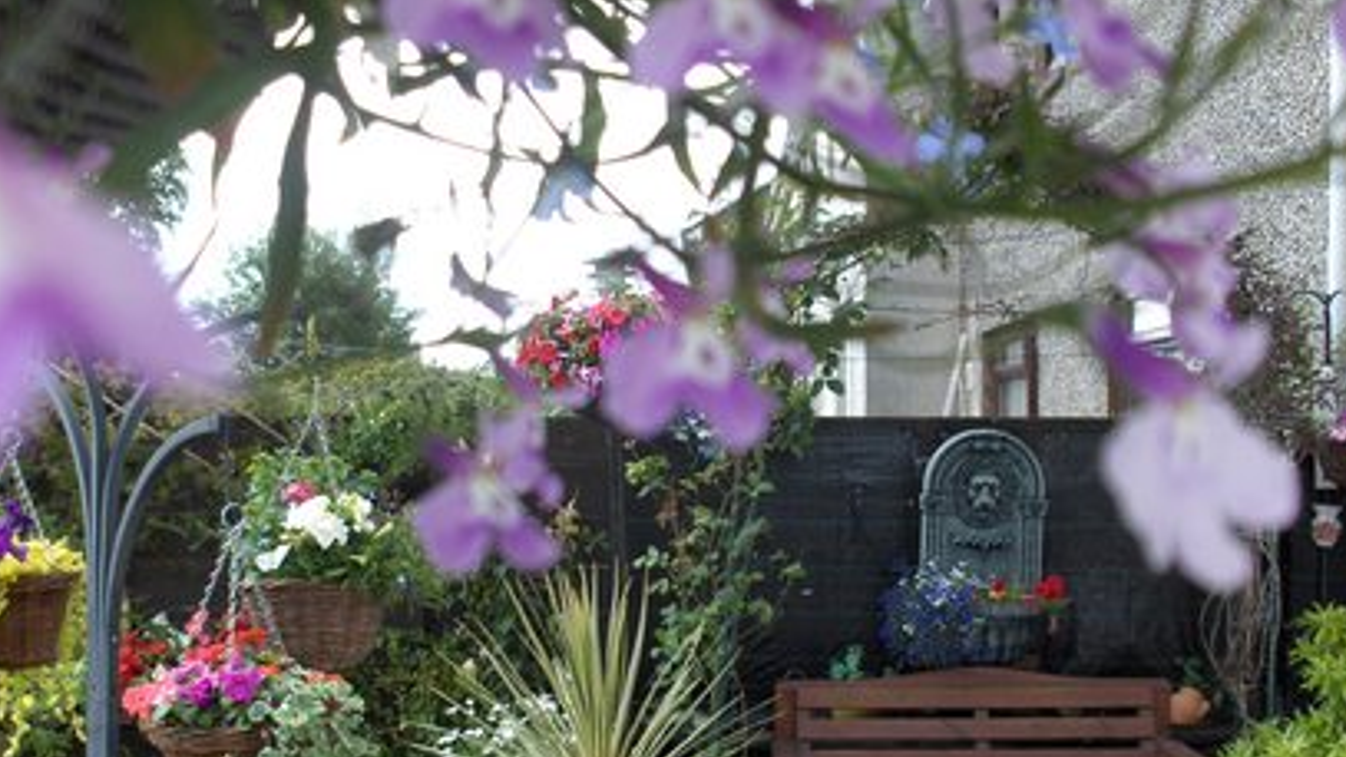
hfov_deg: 59.5
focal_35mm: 33
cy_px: 532
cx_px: 642
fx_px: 1178
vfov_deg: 35.1
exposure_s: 1/156
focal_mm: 5.8
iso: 100
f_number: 2.8
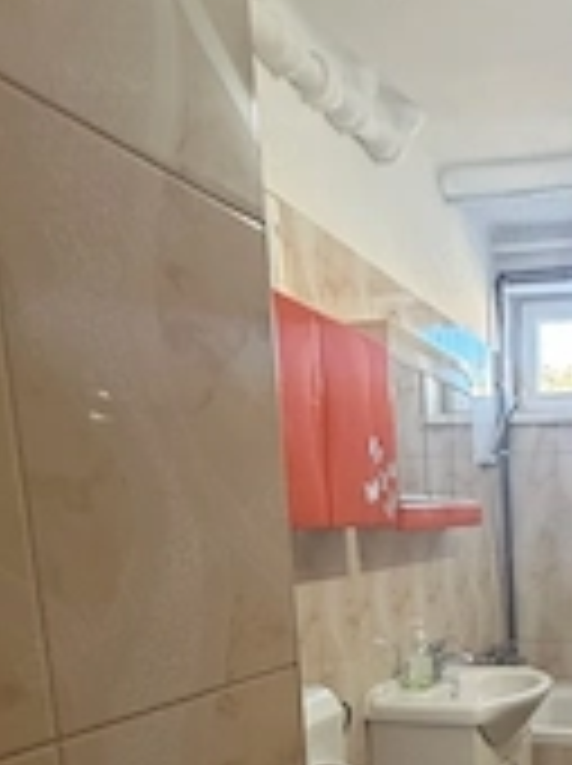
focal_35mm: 33
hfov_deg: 37.4
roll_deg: +0.9
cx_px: 595
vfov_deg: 51.1
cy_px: 639
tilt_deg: -8.1
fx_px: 729
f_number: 2.2
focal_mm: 2.22
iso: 400
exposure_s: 1/50
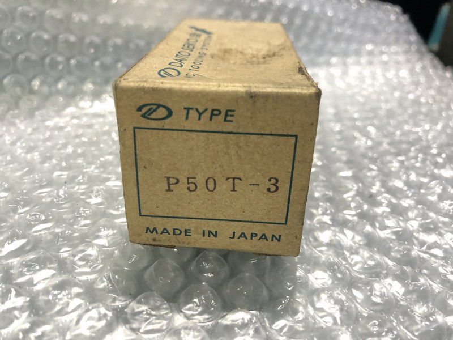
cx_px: 226
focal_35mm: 28
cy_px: 170
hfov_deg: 63.4
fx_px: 366
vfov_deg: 49.7
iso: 64
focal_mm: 4
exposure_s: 1/15
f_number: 1.8
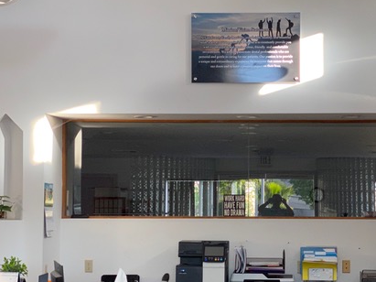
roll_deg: +0.2
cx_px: 249
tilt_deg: +1.7
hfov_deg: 24.0
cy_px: 195
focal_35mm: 81
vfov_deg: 18.1
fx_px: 880
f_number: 2
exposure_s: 1/121
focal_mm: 6
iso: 125
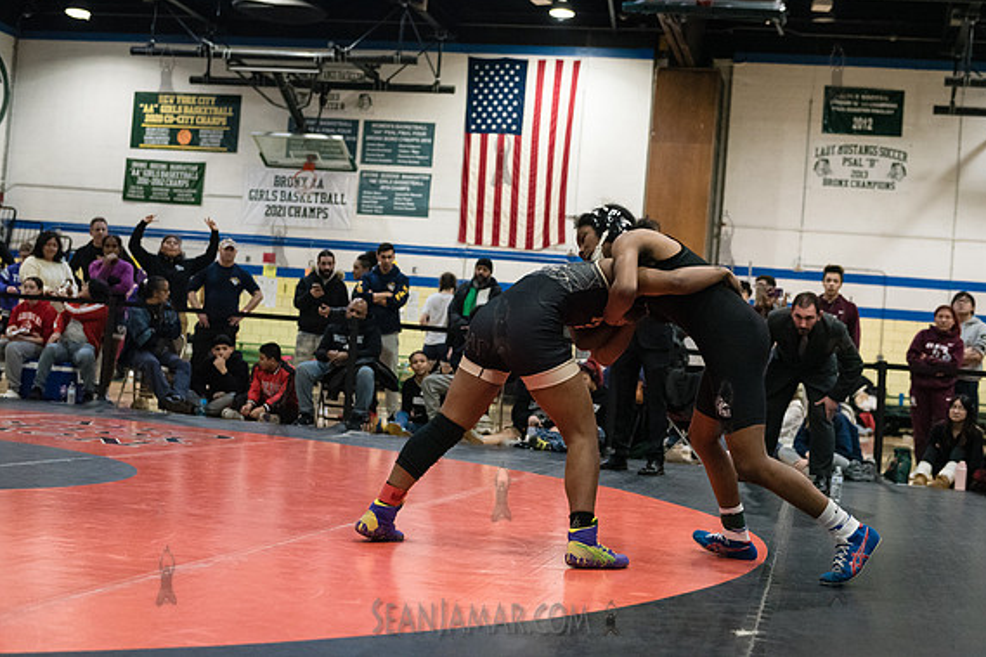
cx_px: 501
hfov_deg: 38.9
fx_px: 1396
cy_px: 323
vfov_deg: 26.5
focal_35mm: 51
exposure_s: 1/500
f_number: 3.2
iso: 8000
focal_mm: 50
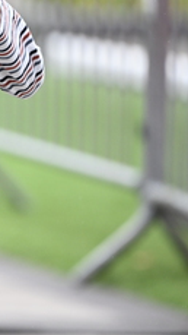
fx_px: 4462
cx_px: -30
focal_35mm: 504
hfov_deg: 2.4
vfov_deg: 4.3
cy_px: 170
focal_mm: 200
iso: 1250
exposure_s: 1/1600
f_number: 2.8
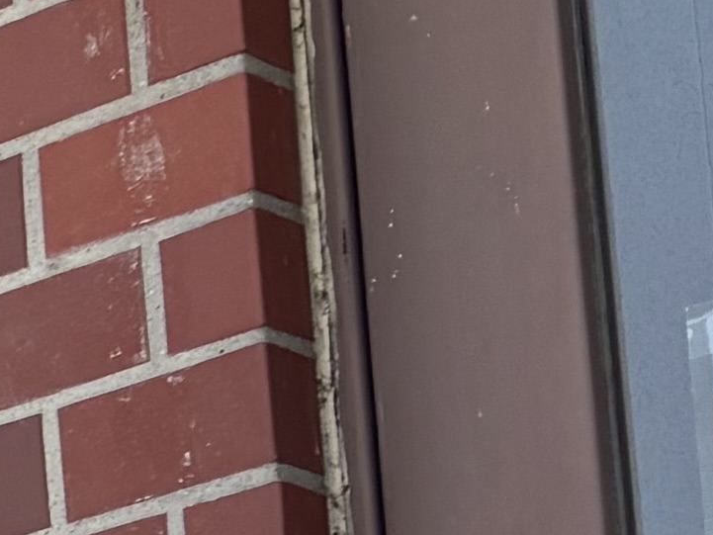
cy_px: 1483
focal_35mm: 206
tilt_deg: +5.2
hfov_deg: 8.0
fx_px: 4244
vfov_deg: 6.7
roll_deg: +2.1
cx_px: -1582
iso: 50
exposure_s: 1/533
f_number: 1.6
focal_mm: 5.96
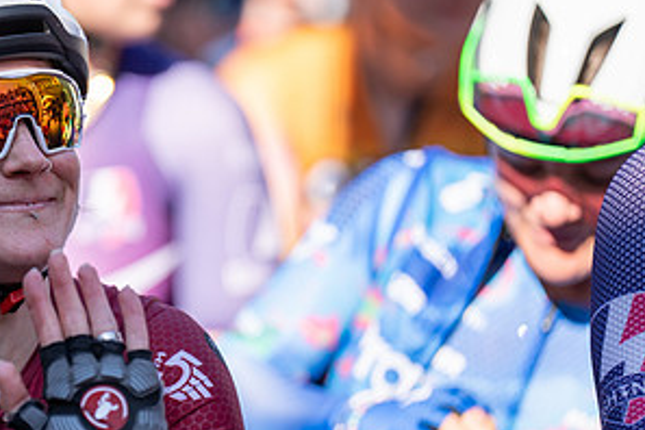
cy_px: 236
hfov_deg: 5.8
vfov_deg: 3.9
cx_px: 50
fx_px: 6378
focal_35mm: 356
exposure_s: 1/1000
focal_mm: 182
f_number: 2.8
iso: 100
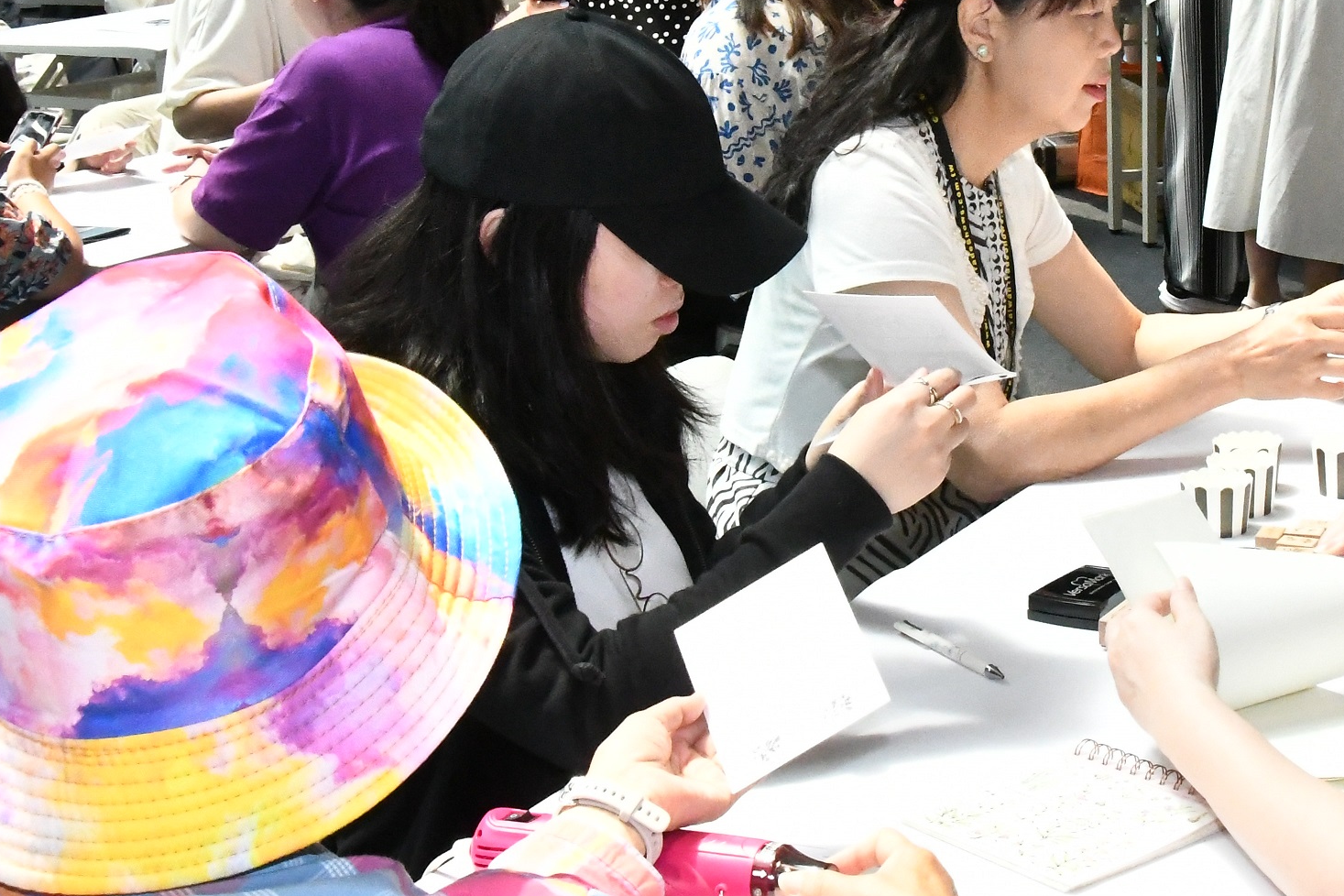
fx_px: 2762
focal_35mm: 74
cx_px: 976
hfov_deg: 27.0
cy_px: 197
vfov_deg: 18.3
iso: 12800
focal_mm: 26
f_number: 19
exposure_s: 1/250
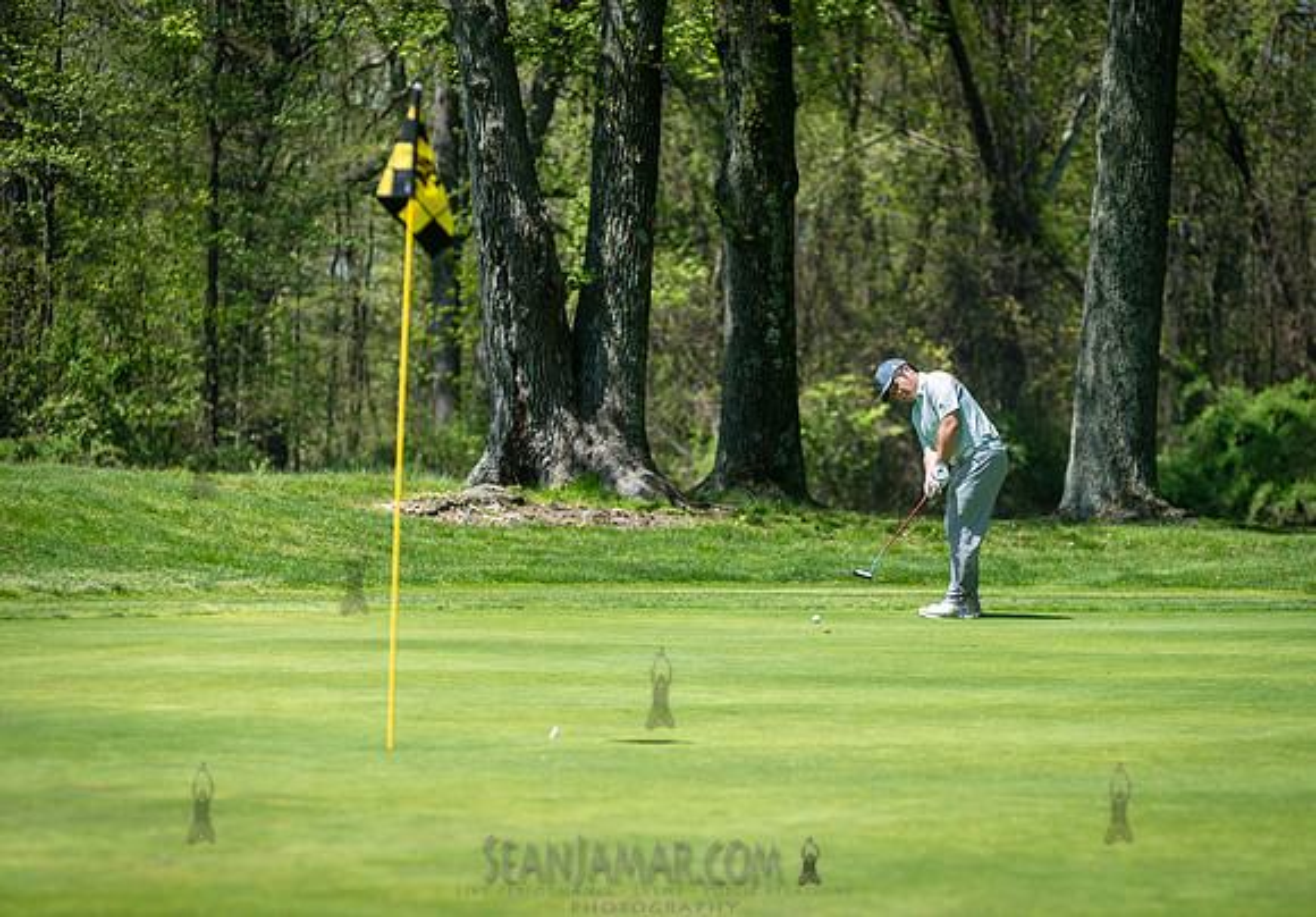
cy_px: 480
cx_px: 746
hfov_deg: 12.5
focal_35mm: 162
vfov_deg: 8.7
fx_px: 6011
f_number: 3.5
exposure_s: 1/500
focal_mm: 145
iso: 100
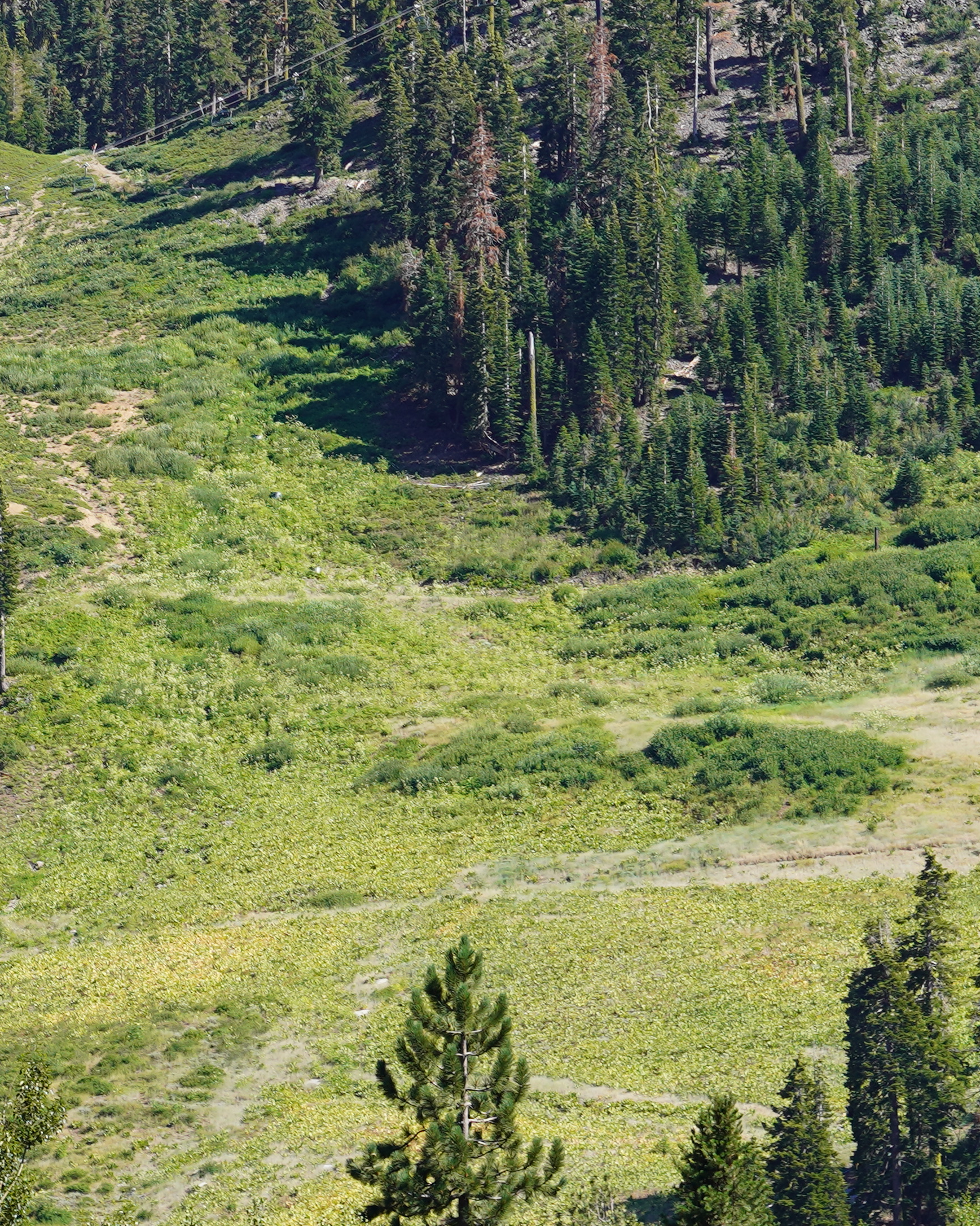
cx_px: 467
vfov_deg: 8.6
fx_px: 8087
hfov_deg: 6.9
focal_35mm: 223
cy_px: 172
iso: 100
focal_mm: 86
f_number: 7.1
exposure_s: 1/160
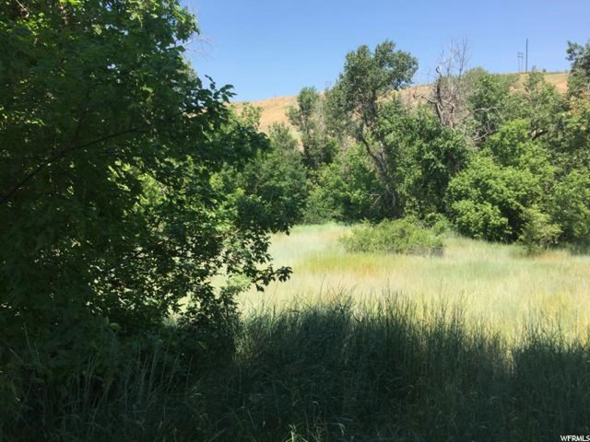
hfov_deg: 61.7
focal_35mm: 29
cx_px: 295
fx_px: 494
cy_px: 221
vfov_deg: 48.2
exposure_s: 1/1130
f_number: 2.2
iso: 32
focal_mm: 4.15
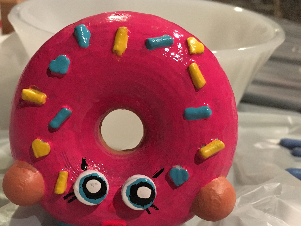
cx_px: 120
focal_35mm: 42
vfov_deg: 34.1
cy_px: 148
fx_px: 365
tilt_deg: -28.2
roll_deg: -2.5
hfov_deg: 44.6
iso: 250
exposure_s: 1/15
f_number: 2.2
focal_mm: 4.15
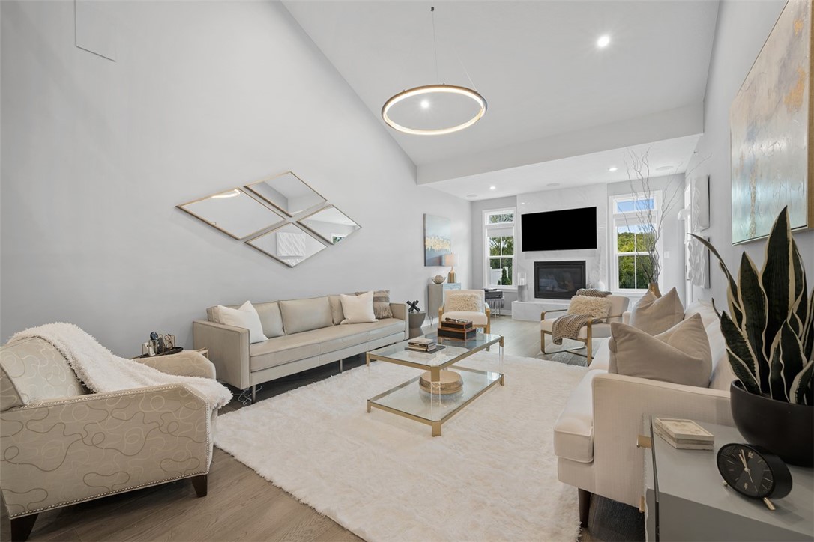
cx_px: 407
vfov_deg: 77.3
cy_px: 271
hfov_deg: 100.4
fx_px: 339
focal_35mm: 15
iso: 400
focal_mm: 15
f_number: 8
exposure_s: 1.3
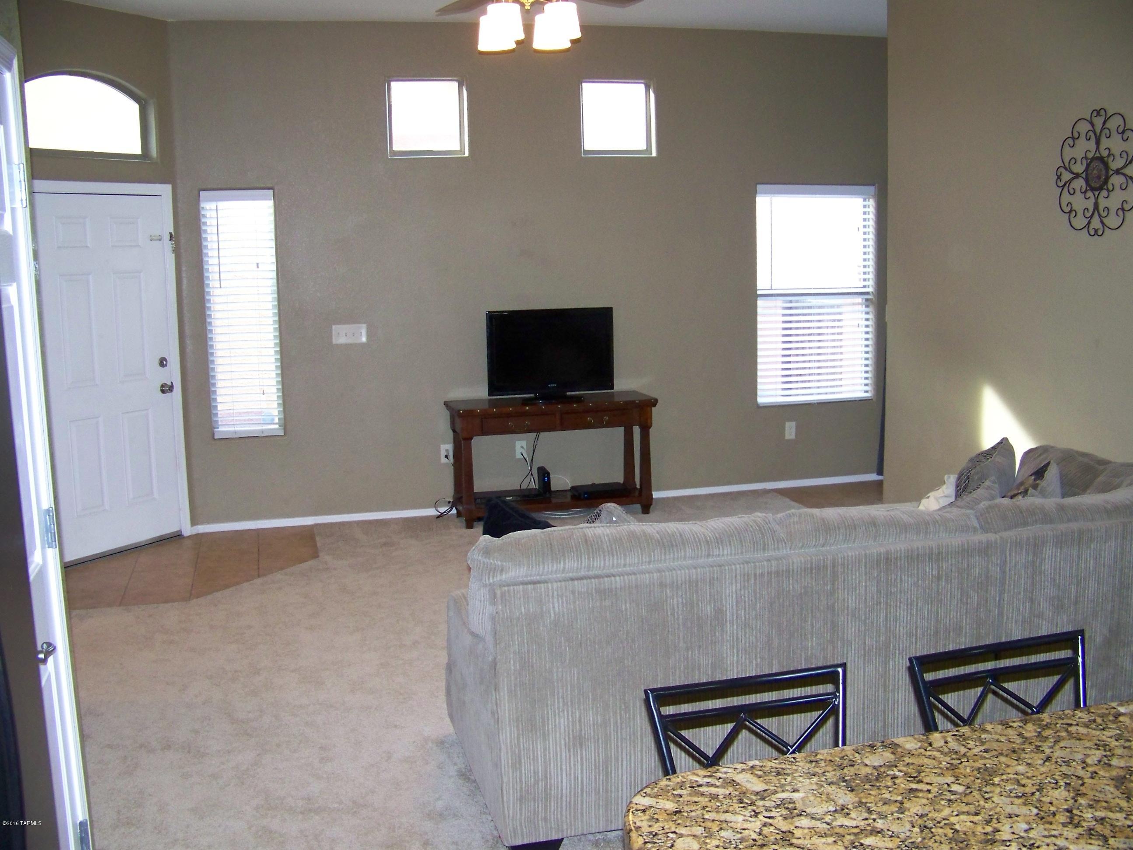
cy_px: 425
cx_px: 566
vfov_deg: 39.7
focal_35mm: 36
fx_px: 1178
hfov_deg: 51.4
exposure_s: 1/30
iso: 200
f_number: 2.8
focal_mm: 5.85
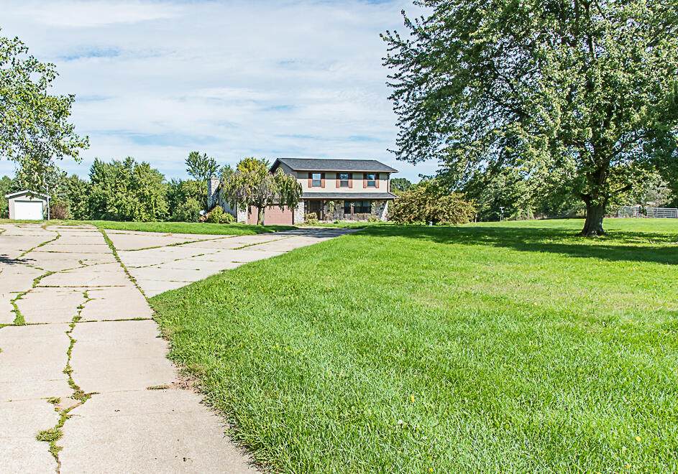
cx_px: 250
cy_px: 285
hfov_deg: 60.3
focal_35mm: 30
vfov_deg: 44.7
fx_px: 574
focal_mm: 24
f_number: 8
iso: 400
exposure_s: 1/1000
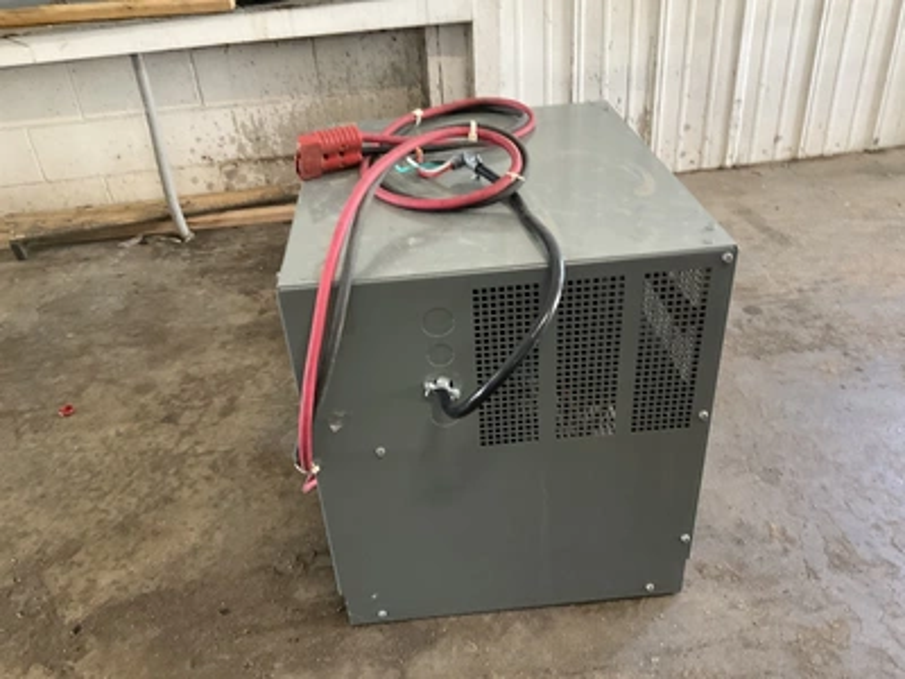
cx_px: 452
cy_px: 340
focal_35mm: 29
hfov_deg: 61.7
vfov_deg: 48.2
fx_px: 758
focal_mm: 3
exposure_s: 1/60
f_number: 1.8
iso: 200
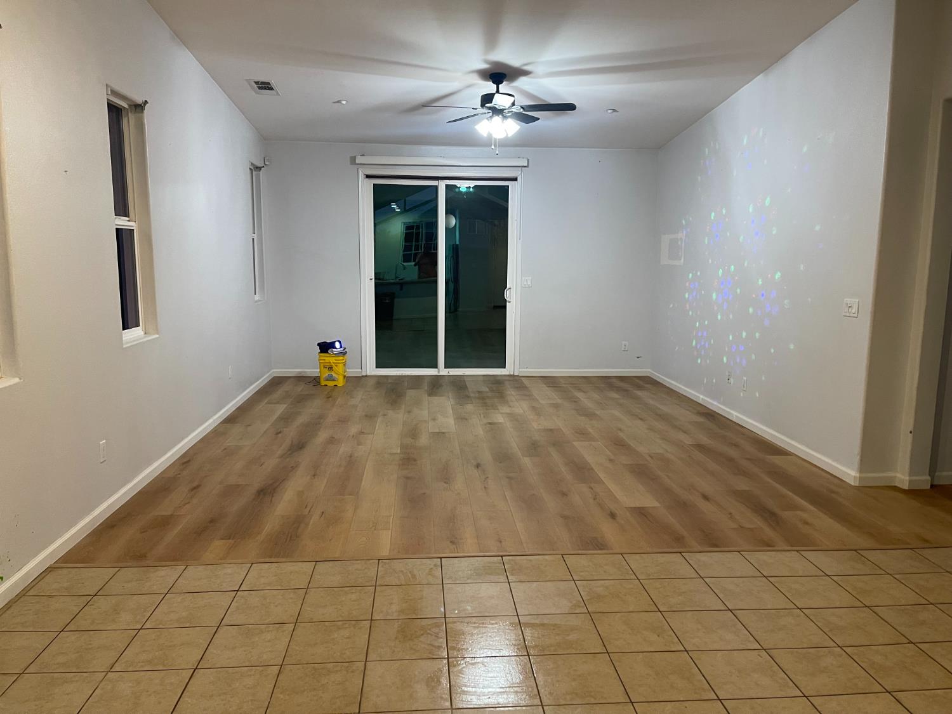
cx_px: 476
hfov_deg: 69.4
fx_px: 688
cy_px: 357
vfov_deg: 54.9
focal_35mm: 25
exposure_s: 1/60
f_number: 1.6
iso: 320
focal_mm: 5.1
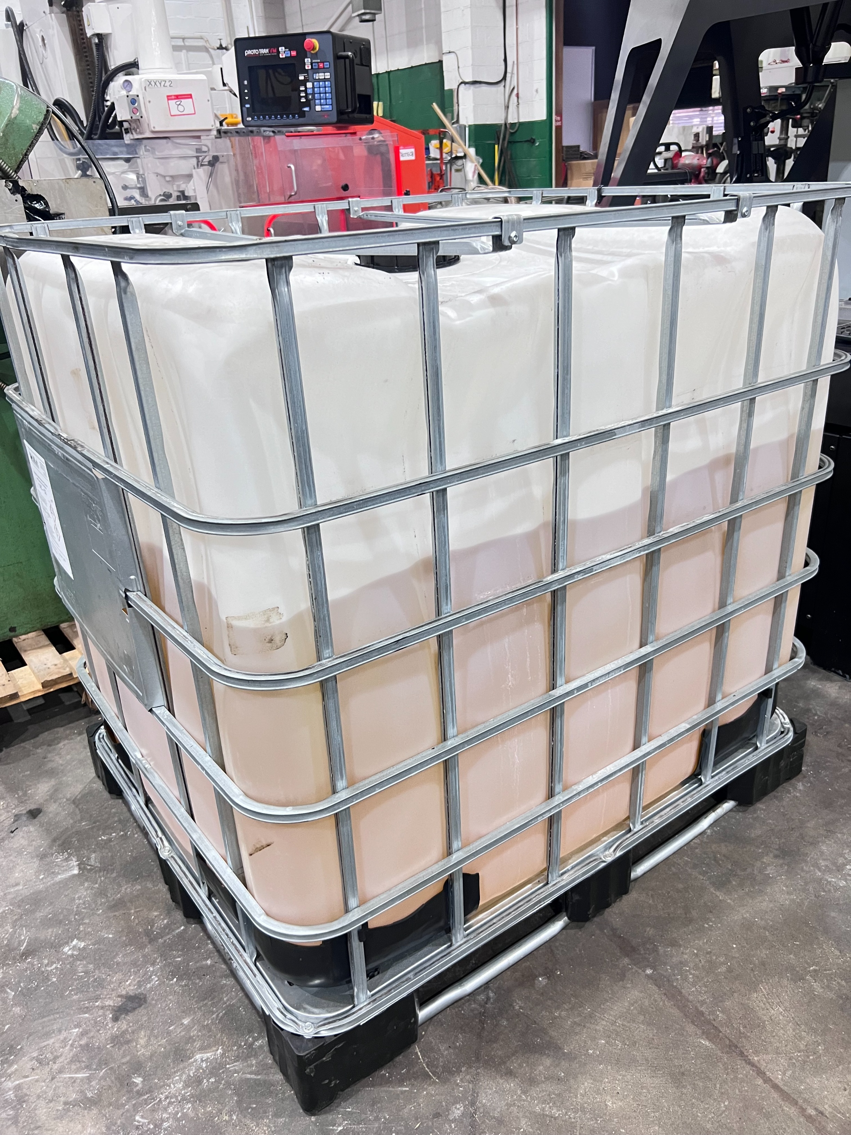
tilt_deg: -24.6
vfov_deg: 67.3
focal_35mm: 26
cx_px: 426
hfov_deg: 53.1
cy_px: 568
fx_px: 852
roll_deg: +3.5
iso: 250
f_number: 1.5
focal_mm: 5.7
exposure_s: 1/50
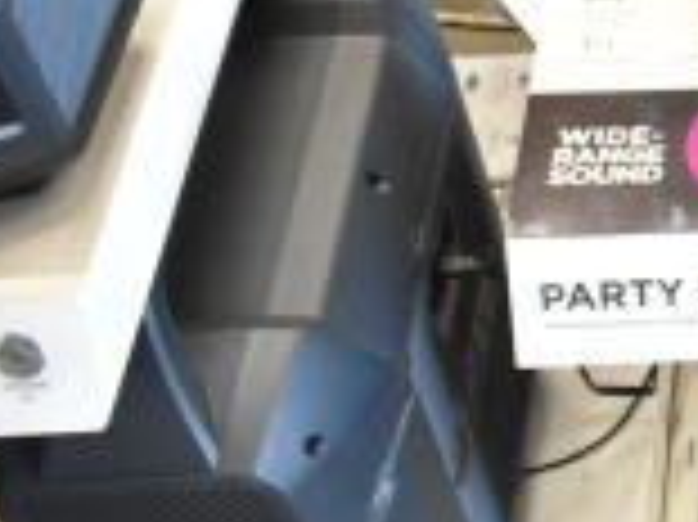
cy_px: 43
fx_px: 2055
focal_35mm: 102
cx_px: 1270
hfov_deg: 16.2
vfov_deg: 14.3
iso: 1600
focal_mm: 18
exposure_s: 1/50
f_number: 3.5
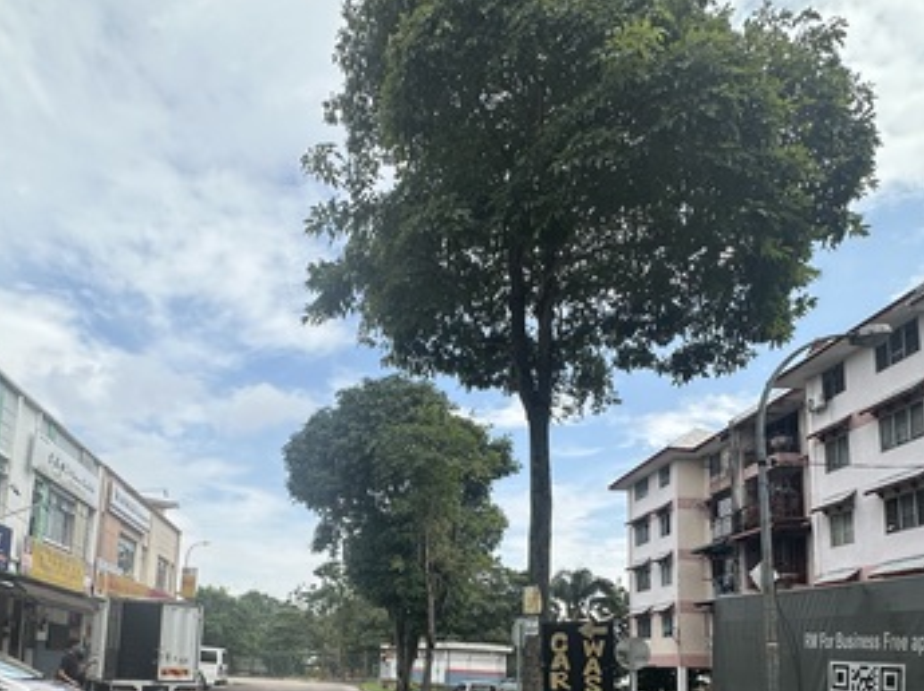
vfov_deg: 49.1
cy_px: 576
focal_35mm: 26
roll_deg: -2.7
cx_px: 348
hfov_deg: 66.4
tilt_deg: +8.0
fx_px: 693
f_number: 2.2
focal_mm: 2.22
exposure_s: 1/1511
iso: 50
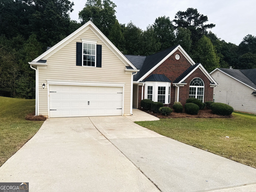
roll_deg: -2.5
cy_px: 96
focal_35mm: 24
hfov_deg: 71.6
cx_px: 128
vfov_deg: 56.8
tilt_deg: -2.0
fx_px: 177
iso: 80
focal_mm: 6.76
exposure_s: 1/868
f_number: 1.78
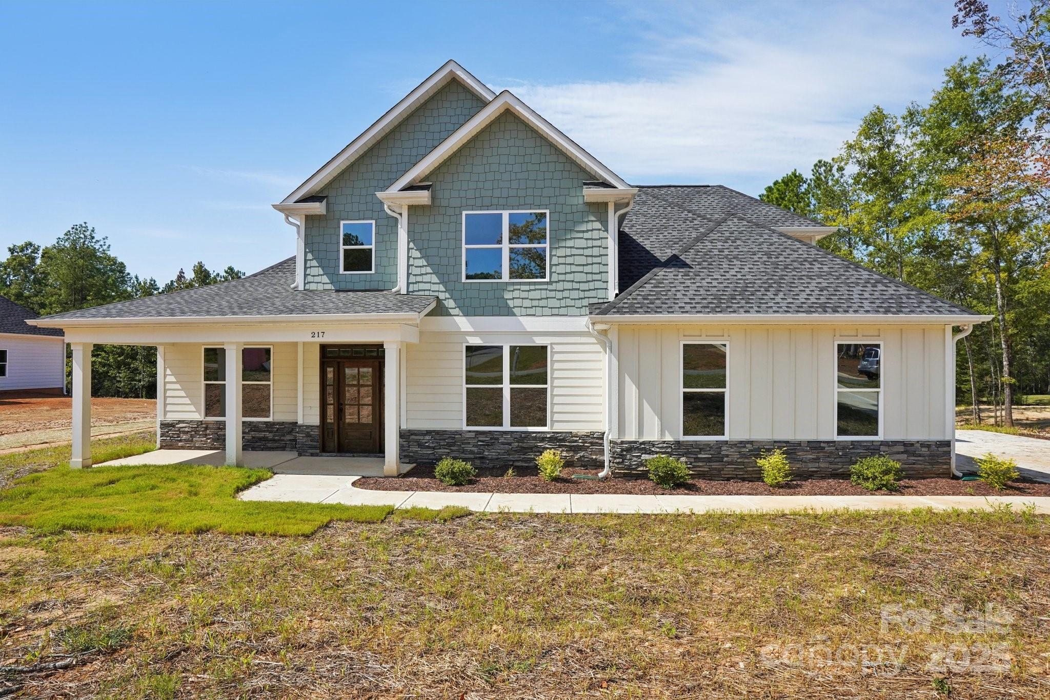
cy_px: 350
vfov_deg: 67.4
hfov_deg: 90.0
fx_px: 525
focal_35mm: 18
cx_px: 525
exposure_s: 1/1000
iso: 400
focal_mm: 18
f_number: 8
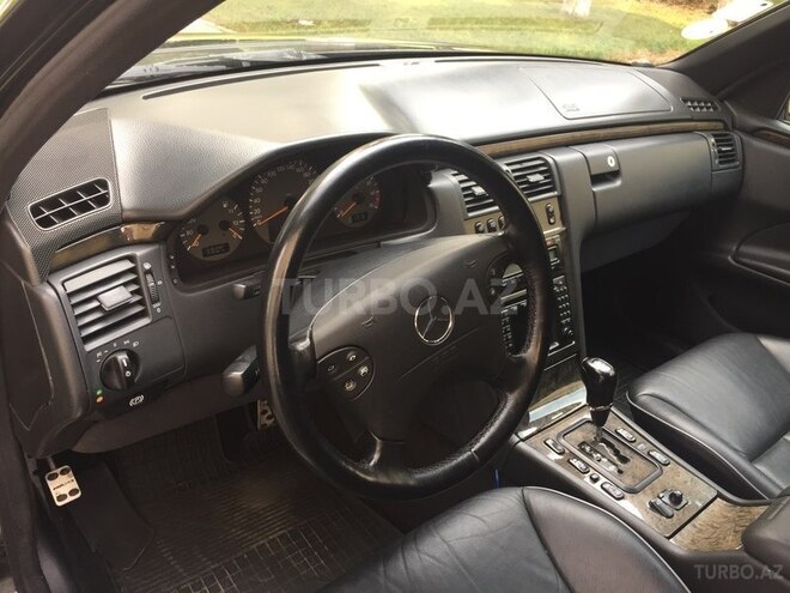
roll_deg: -9.0
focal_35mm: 29
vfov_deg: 48.2
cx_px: 395
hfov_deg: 61.7
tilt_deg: -30.9
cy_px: 296
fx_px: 662
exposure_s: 1/100
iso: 50
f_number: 2.2
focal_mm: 4.15
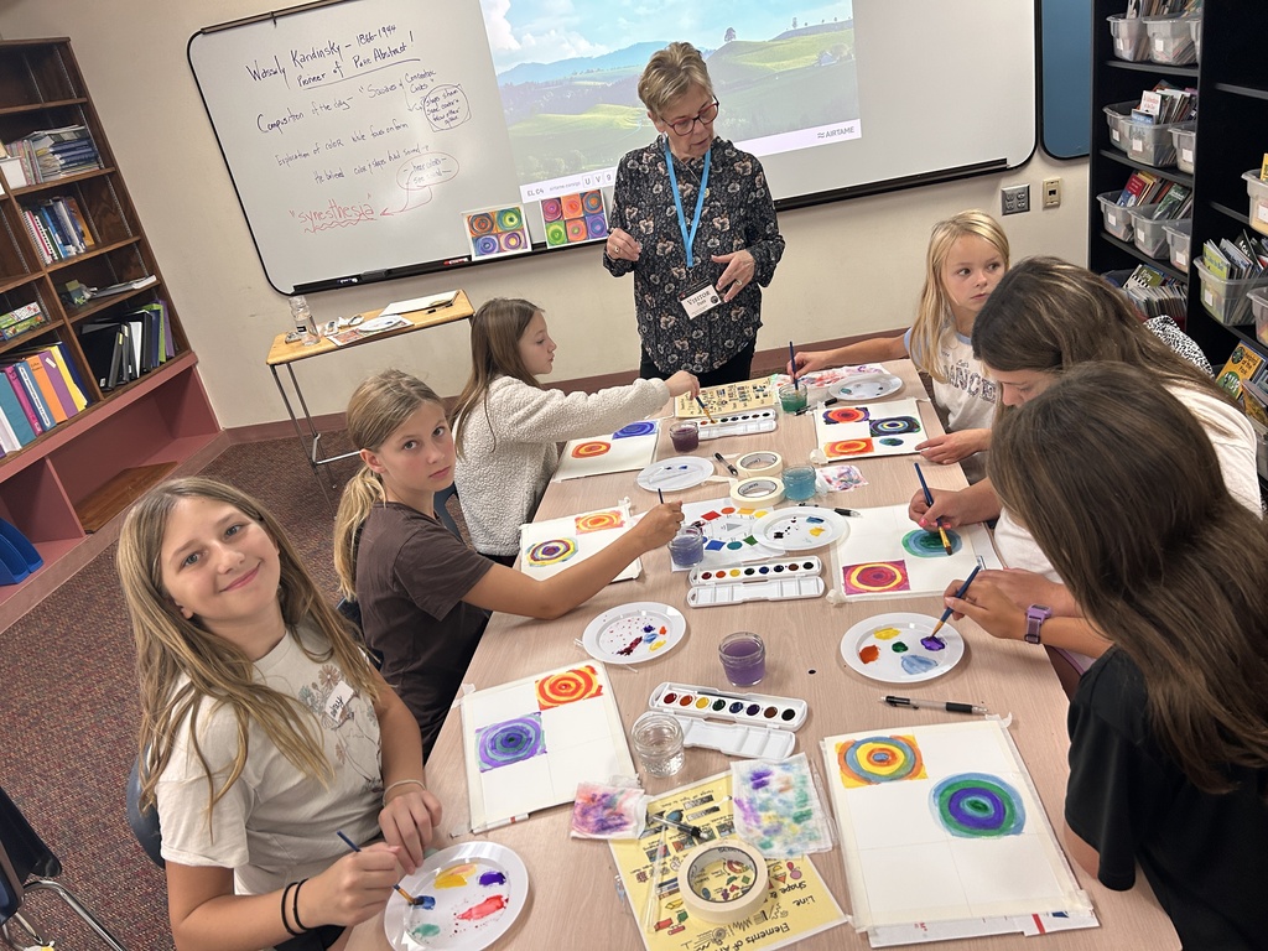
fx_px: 952
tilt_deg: -24.1
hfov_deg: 67.3
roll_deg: +11.7
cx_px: 634
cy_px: 476
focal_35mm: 26
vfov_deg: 53.1
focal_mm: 5.7
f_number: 1.5
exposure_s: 1/120
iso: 125
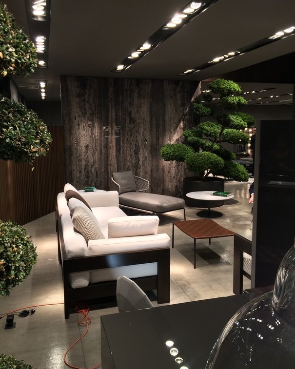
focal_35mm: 32
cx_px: 149
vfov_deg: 55.7
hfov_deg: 45.8
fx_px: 349
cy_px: 180
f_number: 2.2
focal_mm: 4.12
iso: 80
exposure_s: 1/30
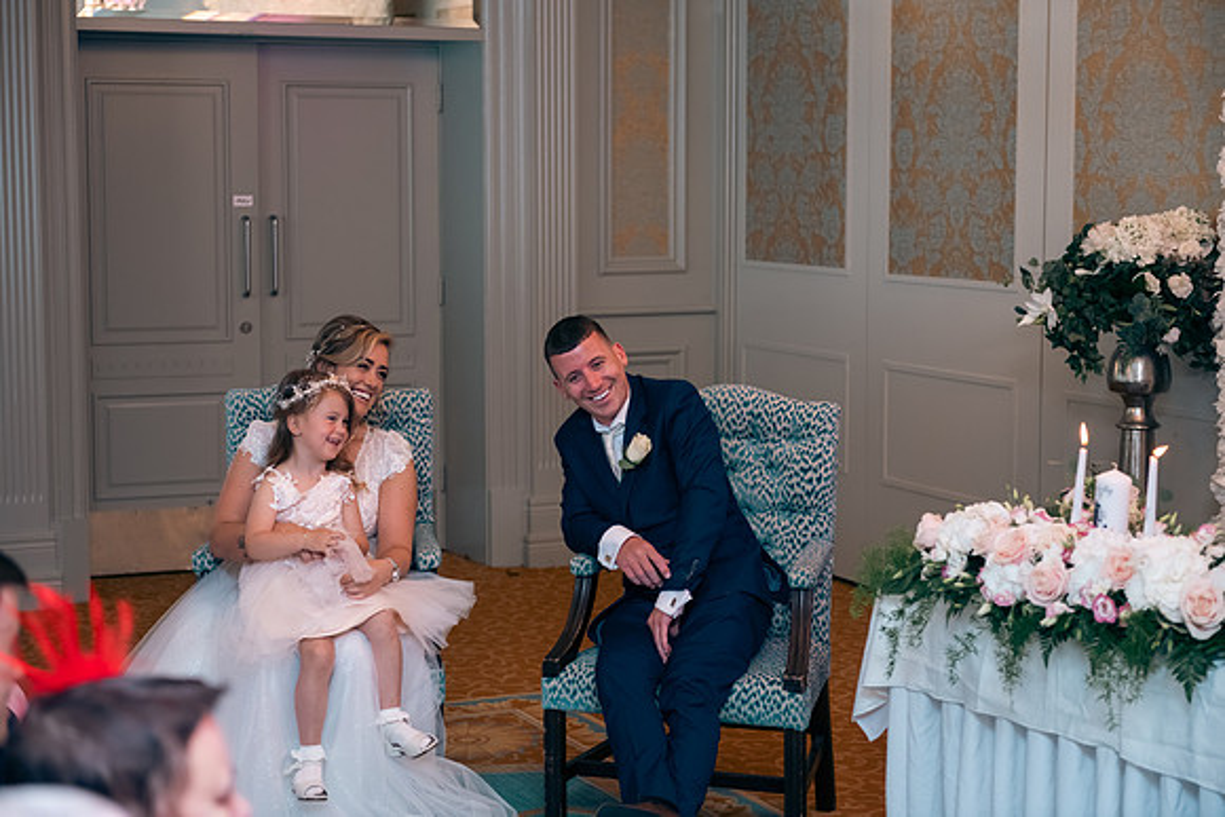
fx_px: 2382
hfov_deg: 28.8
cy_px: 408
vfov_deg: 19.5
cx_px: 612
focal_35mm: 70
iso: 640
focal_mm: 70
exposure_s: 1/160
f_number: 3.5
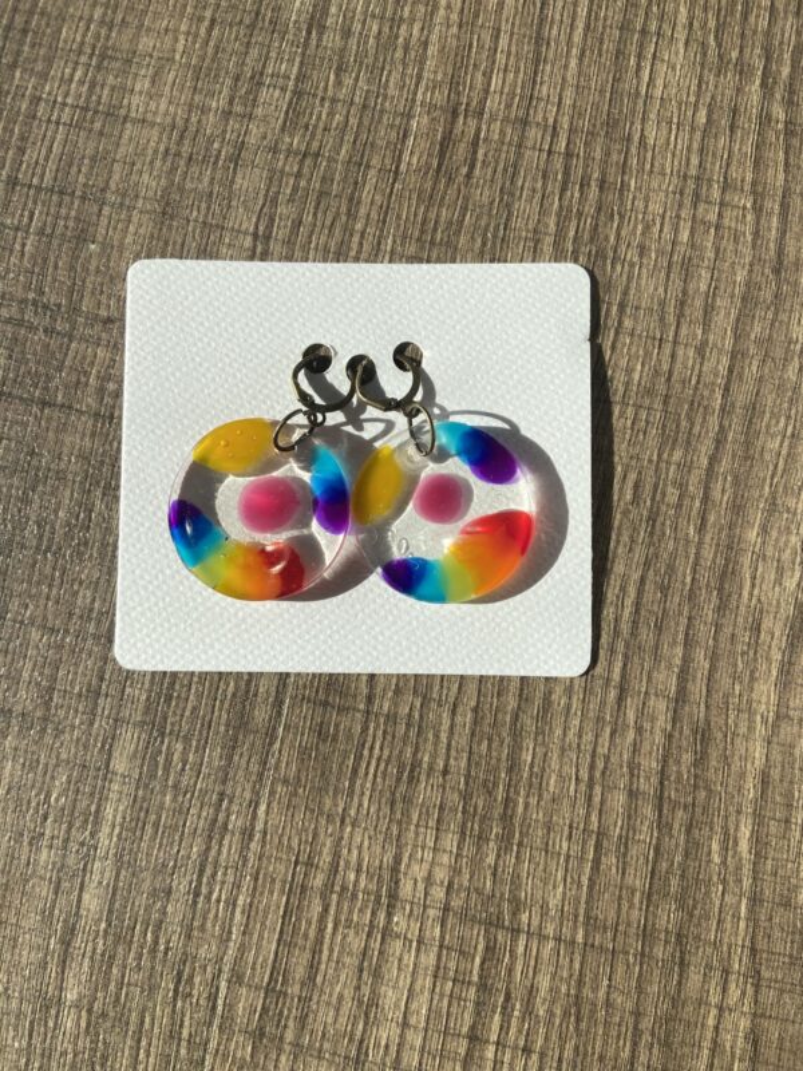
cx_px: 402
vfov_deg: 67.3
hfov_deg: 53.1
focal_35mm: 26
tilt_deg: -83.6
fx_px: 804
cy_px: 536
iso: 32
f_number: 1.8
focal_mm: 4.25
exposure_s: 1/2463
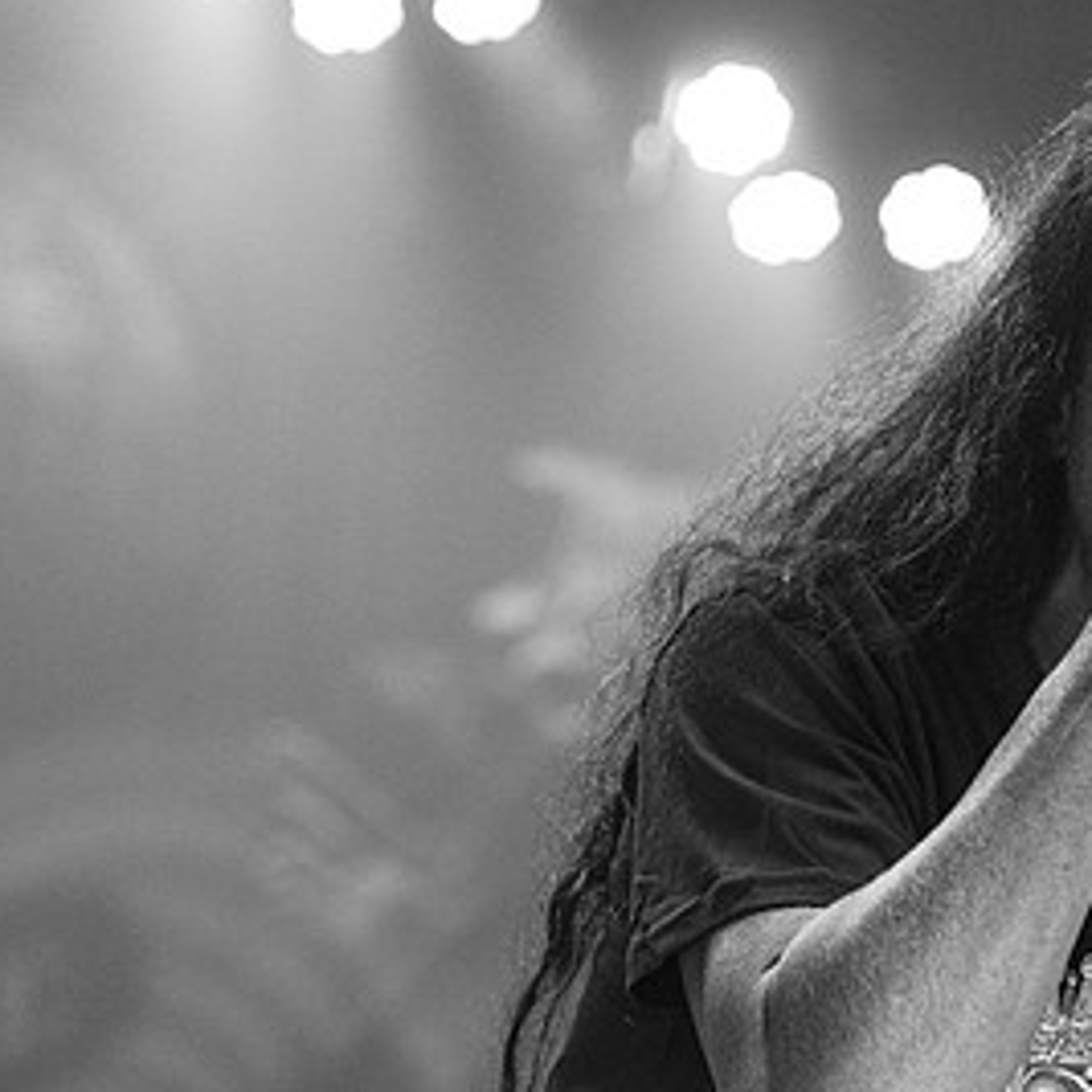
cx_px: 772
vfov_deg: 11.3
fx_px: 5496
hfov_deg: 11.3
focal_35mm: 154
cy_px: 522
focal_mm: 70
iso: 2500
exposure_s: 1/640
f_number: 3.2
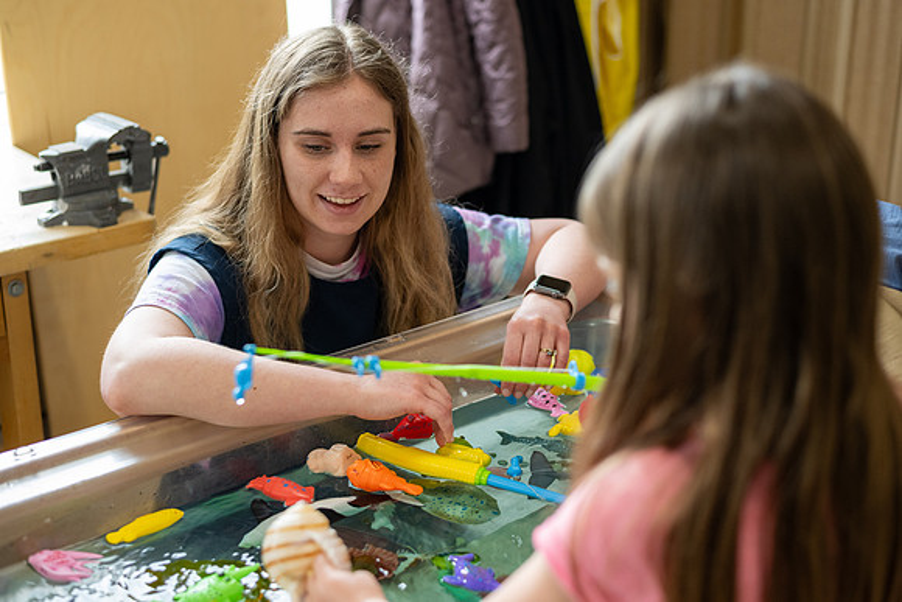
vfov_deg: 27.0
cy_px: 301
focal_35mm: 50
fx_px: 1253
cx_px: 451
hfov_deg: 39.6
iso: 1000
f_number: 2.8
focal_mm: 50
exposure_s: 1/320
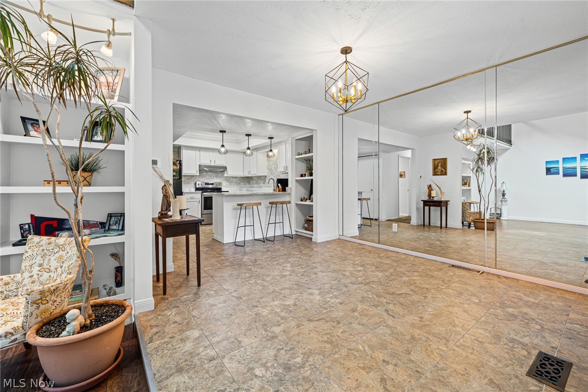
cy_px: 196
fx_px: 229
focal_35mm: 14
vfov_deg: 81.2
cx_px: 294
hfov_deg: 104.3
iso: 250
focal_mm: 14
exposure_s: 1/2.5
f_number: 9
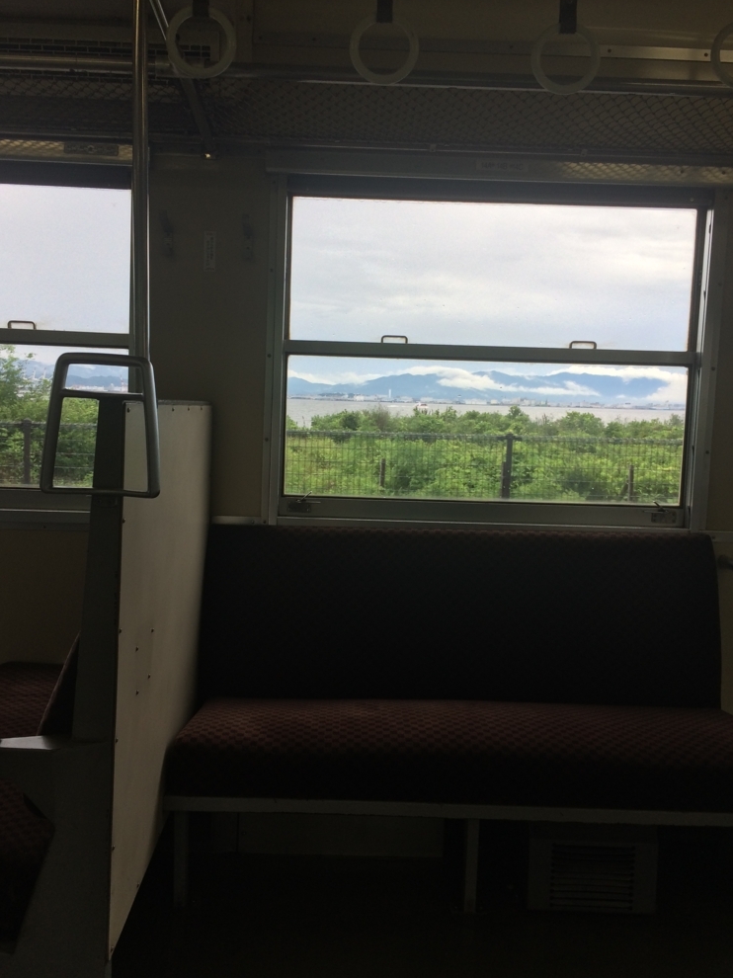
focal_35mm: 30
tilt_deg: -8.6
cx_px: 360
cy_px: 475
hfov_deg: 46.8
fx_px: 847
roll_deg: -0.5
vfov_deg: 60.0
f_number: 2.2
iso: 32
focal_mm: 4.15
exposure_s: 1/855
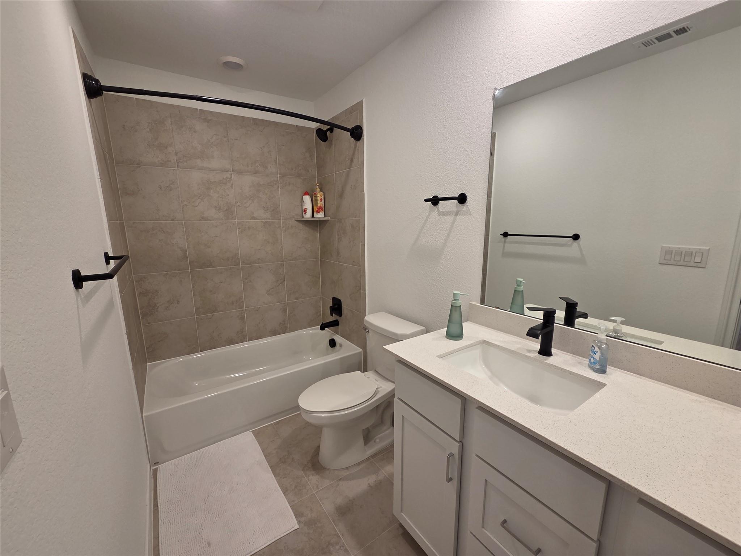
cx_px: 370
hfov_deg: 106.2
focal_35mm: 13
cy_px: 278
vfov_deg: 89.9
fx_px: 278
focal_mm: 2.2
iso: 100
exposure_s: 1/120
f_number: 2.2
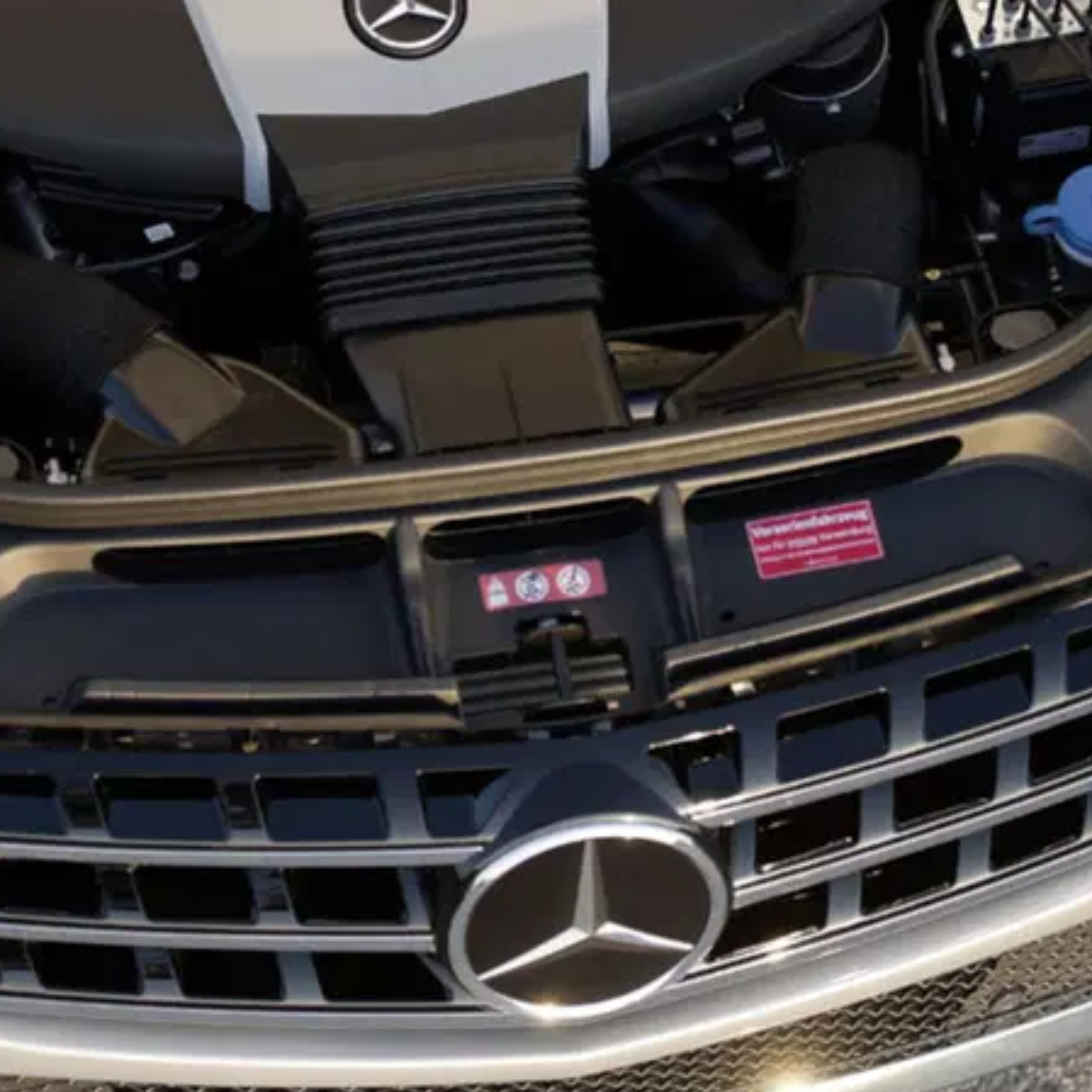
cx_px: 416
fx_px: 6067
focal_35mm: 170
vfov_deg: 10.3
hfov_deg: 10.3
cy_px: 308
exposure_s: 1/160
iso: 100
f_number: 2.8
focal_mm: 75
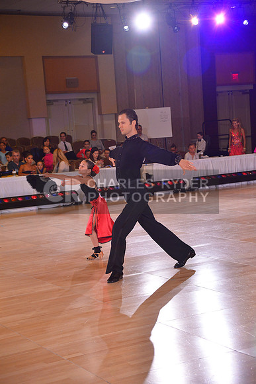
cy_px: 192
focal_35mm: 75
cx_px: 128
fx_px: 799
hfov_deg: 18.2
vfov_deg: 27.0
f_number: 4.8
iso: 2000
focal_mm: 75
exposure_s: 1/320
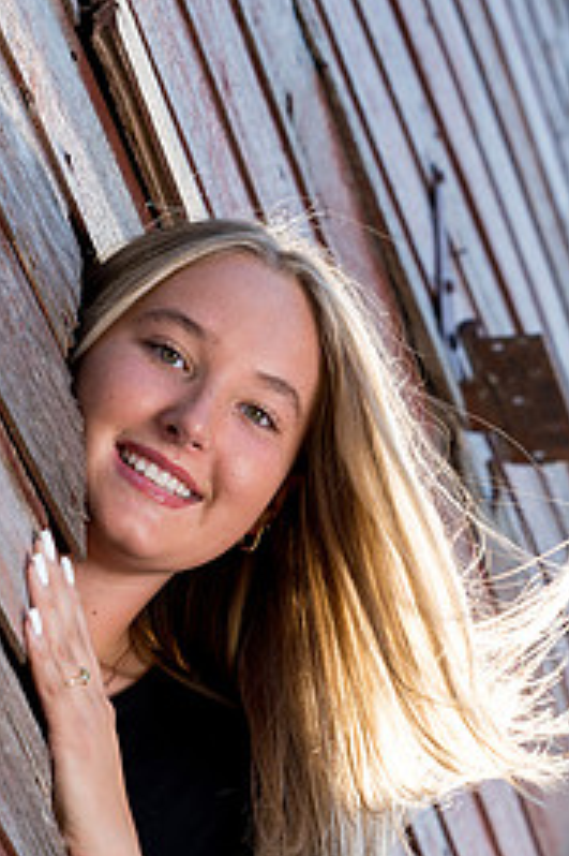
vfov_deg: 14.2
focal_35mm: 144
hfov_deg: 9.5
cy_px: 711
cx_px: 312
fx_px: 3418
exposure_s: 1/250
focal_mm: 85
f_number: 5
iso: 100
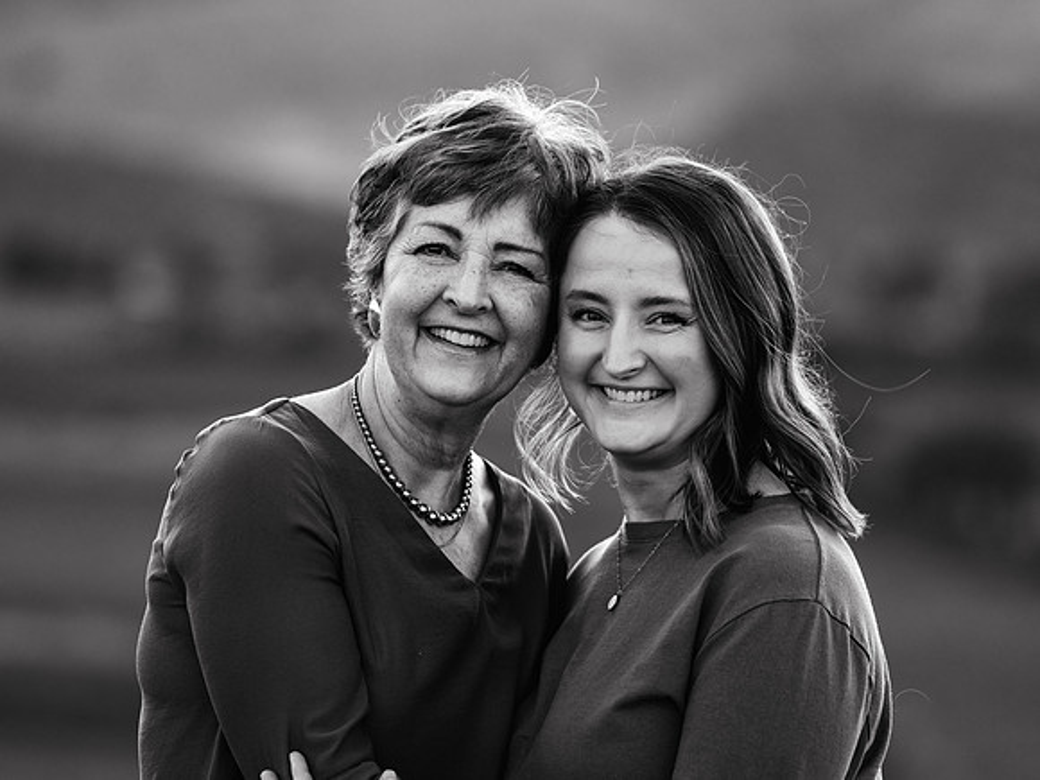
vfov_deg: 6.9
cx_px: 520
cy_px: 390
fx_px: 6503
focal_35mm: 216
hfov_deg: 9.1
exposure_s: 1/160
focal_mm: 200
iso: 500
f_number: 4
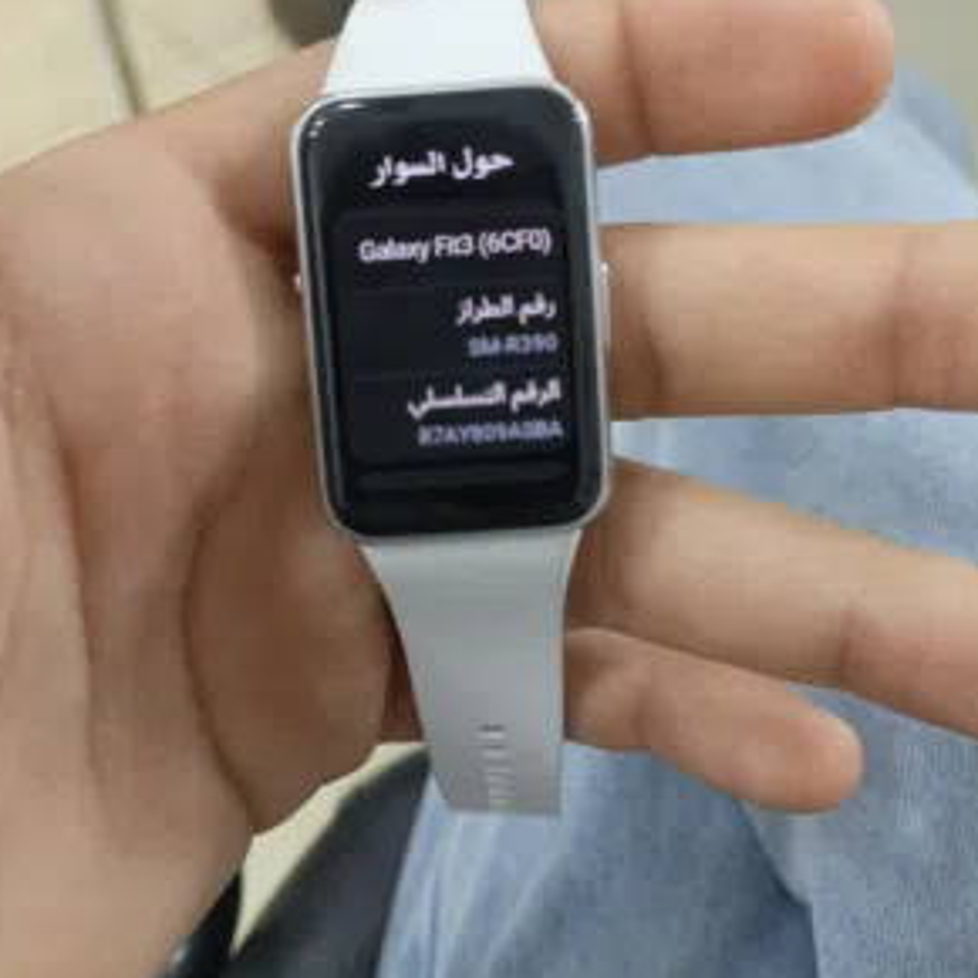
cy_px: 422
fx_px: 895
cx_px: 482
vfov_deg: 57.1
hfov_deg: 57.3
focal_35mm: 28
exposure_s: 1/50
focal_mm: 4.71
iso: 280
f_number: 1.79
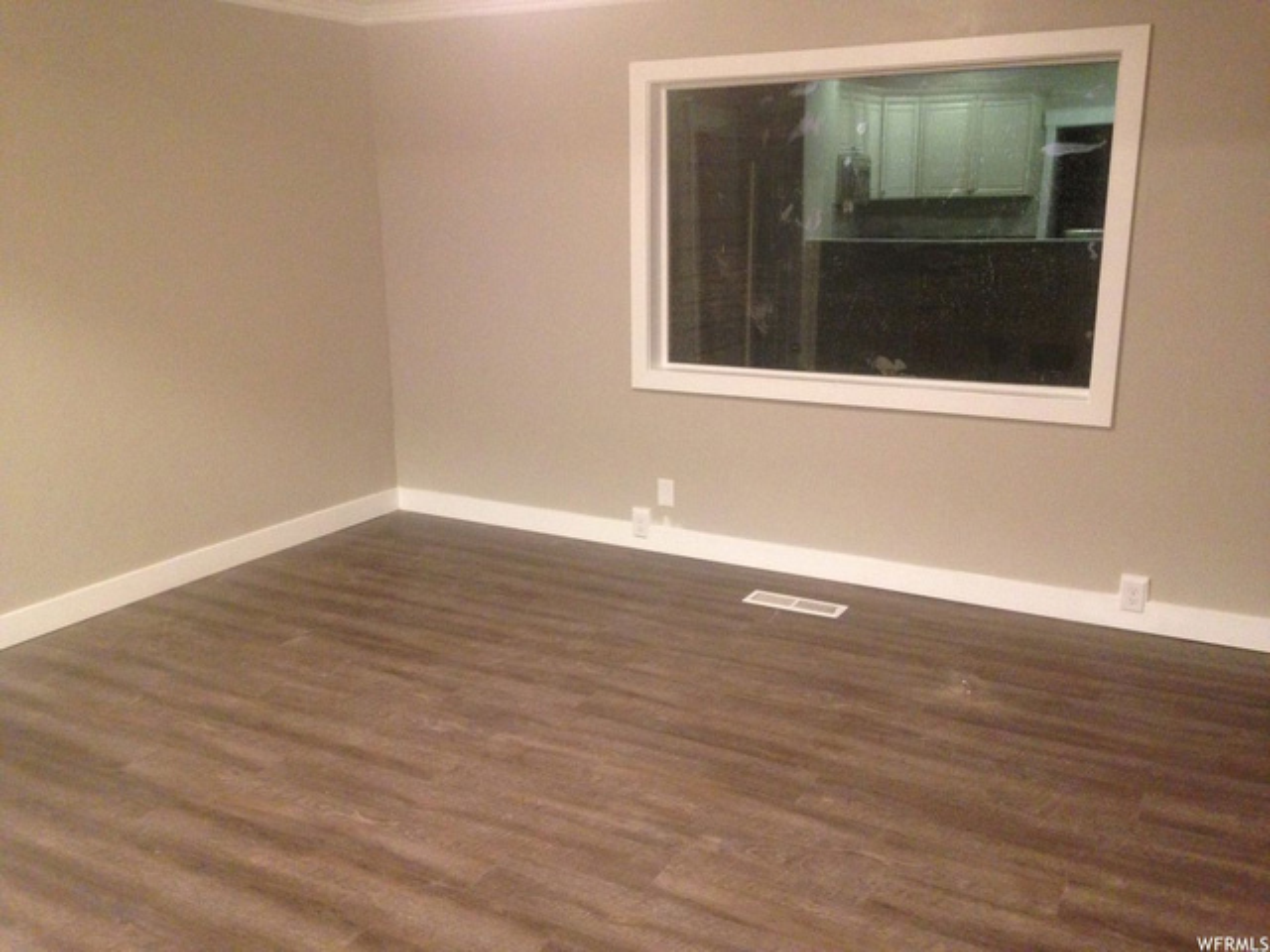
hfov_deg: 55.4
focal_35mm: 33
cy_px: 476
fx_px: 1211
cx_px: 635
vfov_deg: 42.9
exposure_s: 1/17
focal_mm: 4.12
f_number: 2.4
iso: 320
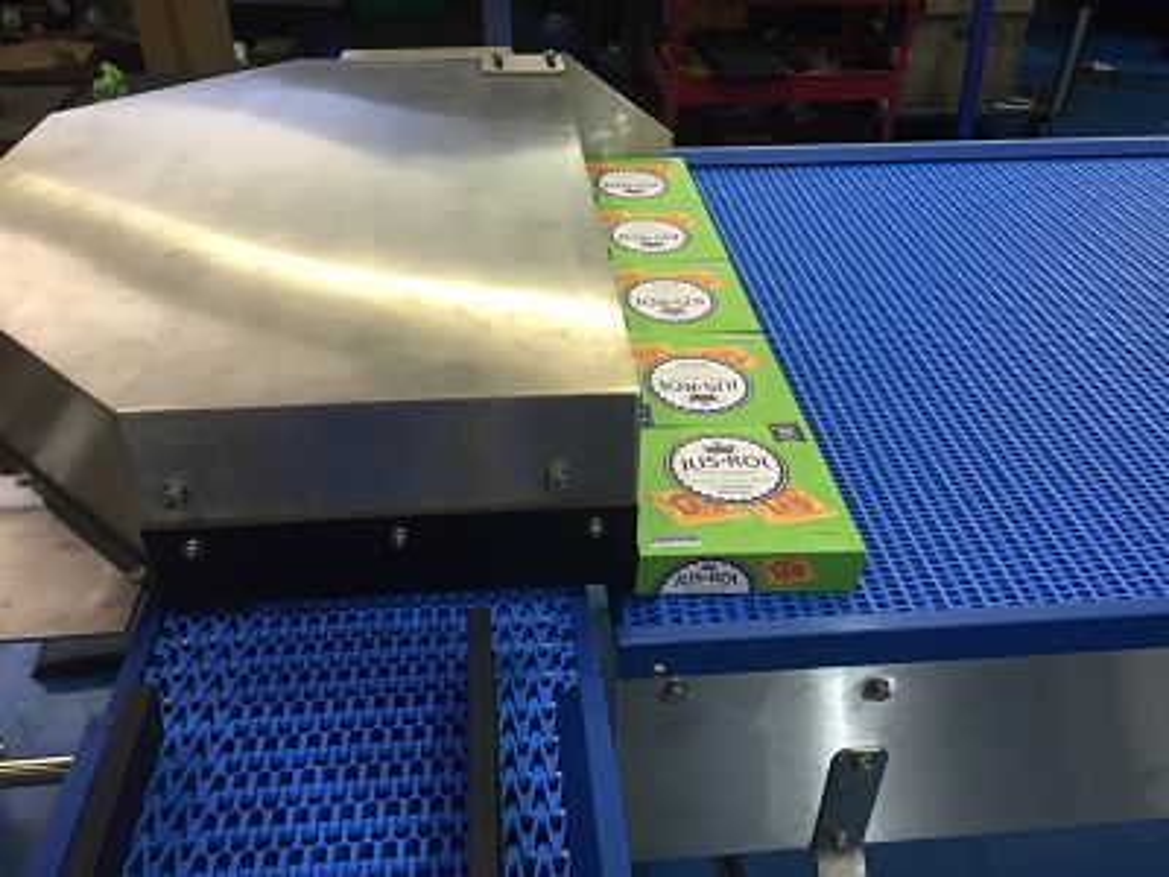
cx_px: 584
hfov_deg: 61.7
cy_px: 438
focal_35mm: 29
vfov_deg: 48.2
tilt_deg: -34.7
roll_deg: -0.8
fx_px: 979
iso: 40
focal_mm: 4.15
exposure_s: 1/33
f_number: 2.2
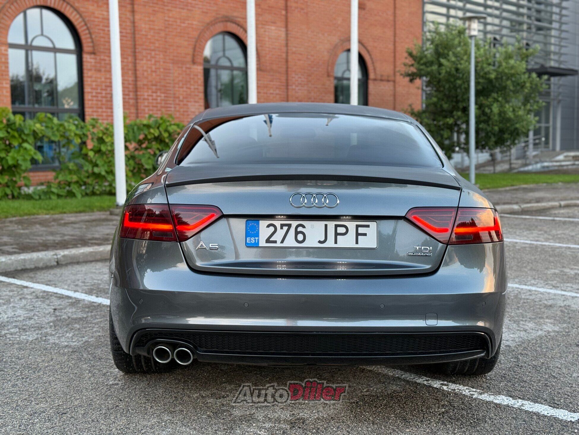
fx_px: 803
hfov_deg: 39.7
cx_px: 290
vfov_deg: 30.3
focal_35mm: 48
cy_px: 218
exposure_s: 1/68
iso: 100
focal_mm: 6.76
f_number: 1.78
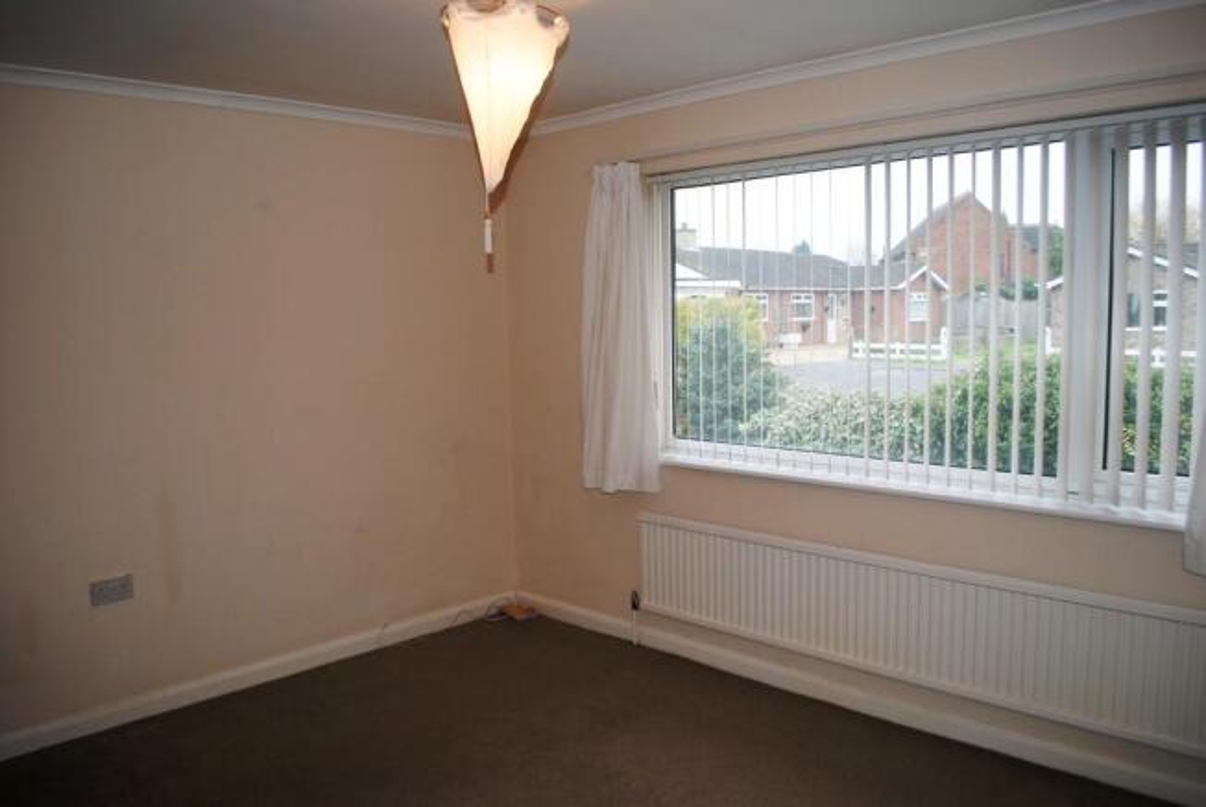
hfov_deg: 67.3
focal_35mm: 27
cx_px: 603
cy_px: 404
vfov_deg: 48.0
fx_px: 905
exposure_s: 1/60
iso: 200
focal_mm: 18
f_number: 3.5
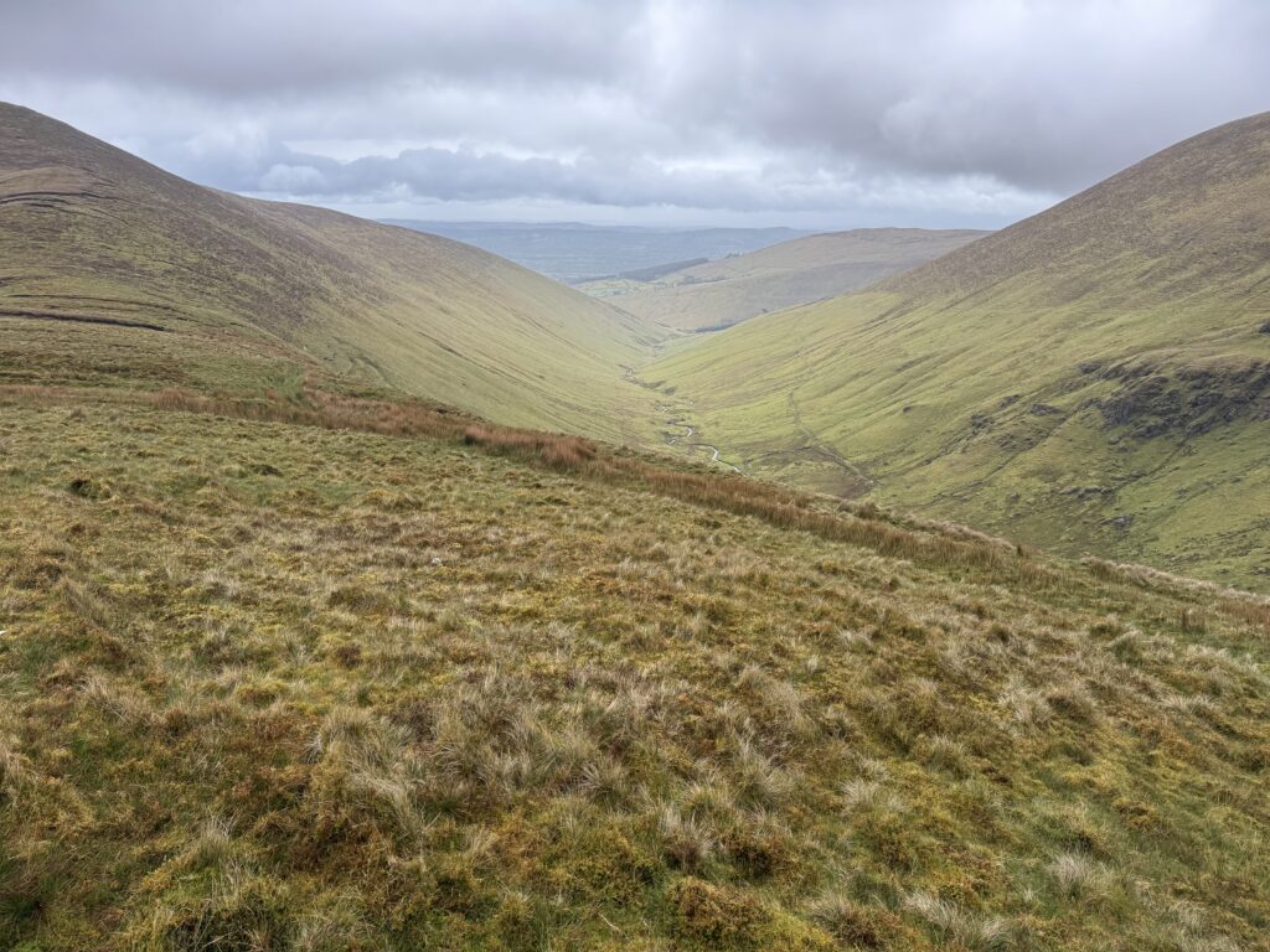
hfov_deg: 71.6
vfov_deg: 56.8
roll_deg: -0.4
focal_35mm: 24
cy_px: 476
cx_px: 635
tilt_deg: -16.1
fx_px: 881
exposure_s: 1/1026
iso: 80
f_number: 1.78
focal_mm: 6.76
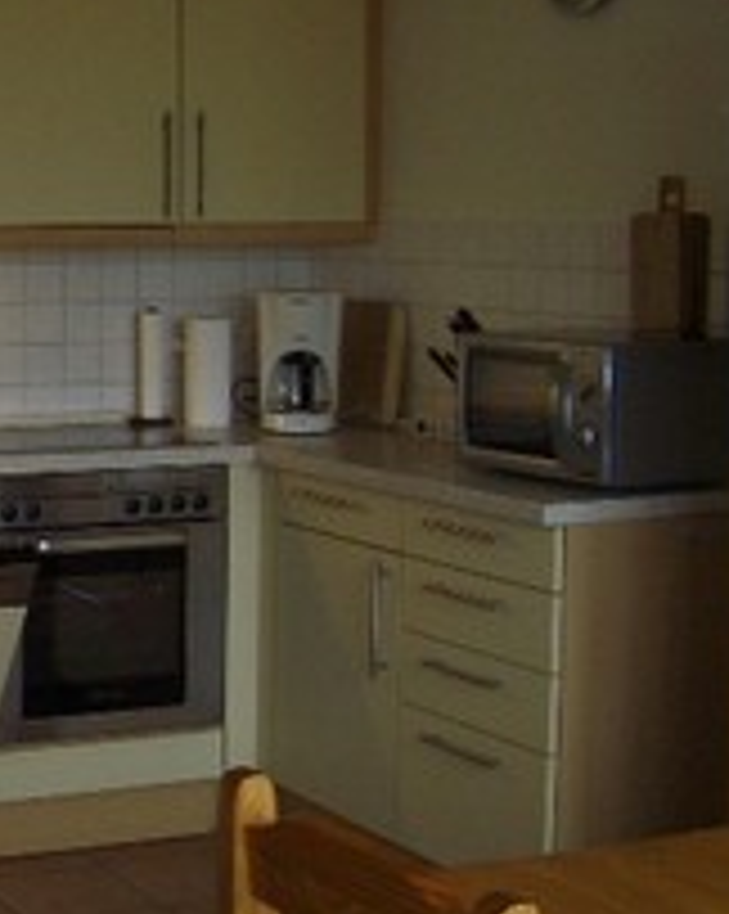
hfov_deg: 19.4
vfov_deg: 25.4
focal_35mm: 75
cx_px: -117
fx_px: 2026
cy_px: 410
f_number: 2.8
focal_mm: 8
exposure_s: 1/80
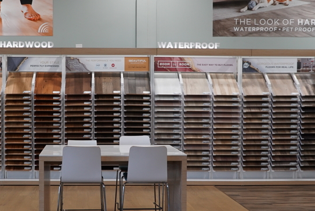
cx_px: 97
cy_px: 123
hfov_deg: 34.0
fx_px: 508
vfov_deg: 23.4
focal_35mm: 58
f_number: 9
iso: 800
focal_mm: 28
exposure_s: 1/80
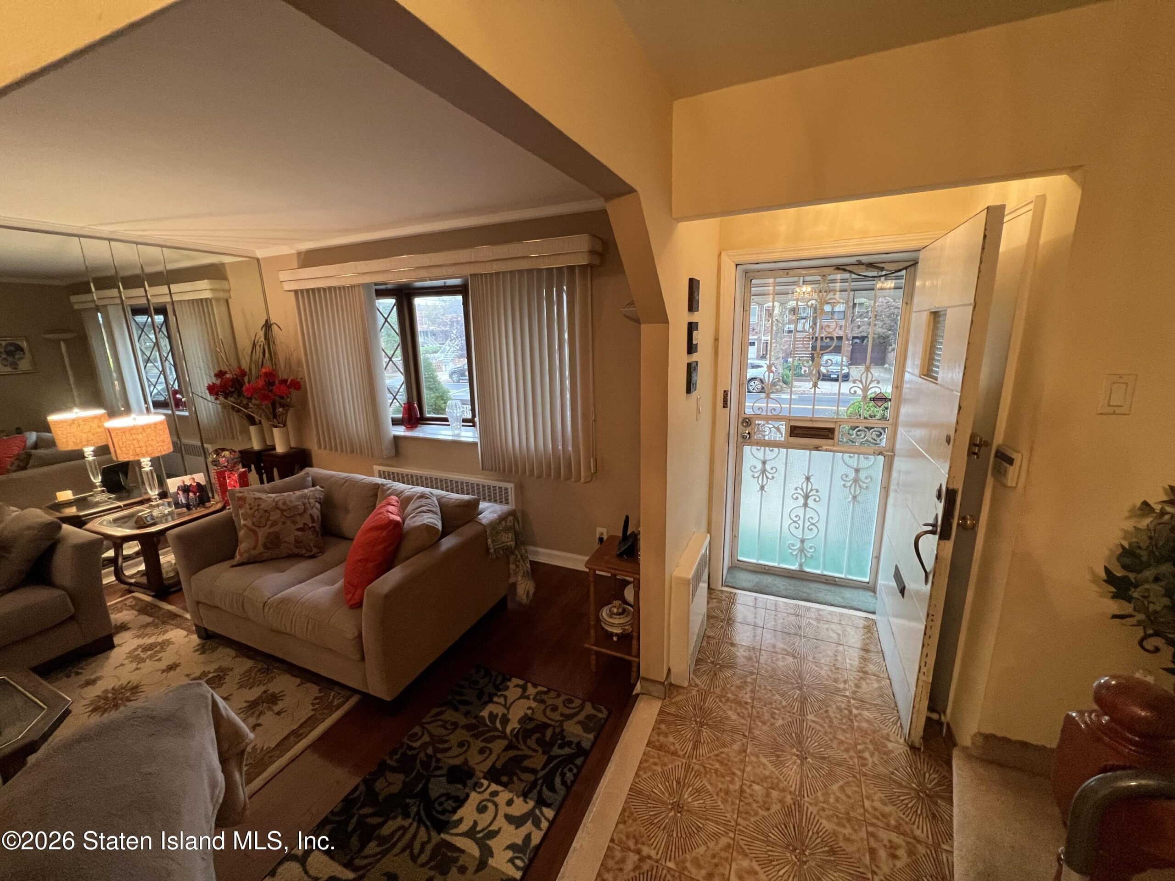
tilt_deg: -14.0
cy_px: 440
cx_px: 588
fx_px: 441
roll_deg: +1.2
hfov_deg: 106.2
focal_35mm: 13
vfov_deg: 89.9
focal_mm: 1.57
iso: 320
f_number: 1.8
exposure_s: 1/60
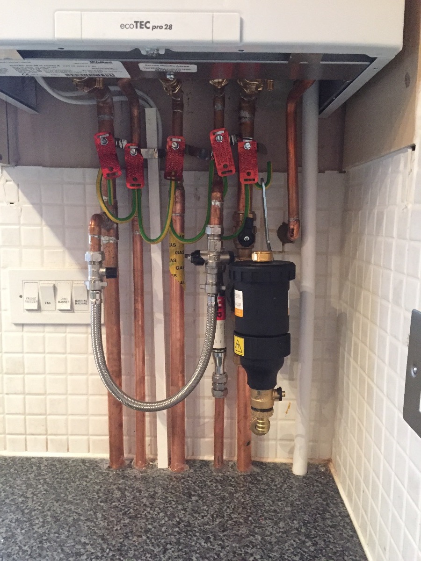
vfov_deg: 61.7
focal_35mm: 29
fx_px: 470
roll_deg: -0.7
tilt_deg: -5.5
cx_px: 210
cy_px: 280
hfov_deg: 48.2
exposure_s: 1/17
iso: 320
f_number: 2.2
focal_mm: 4.15
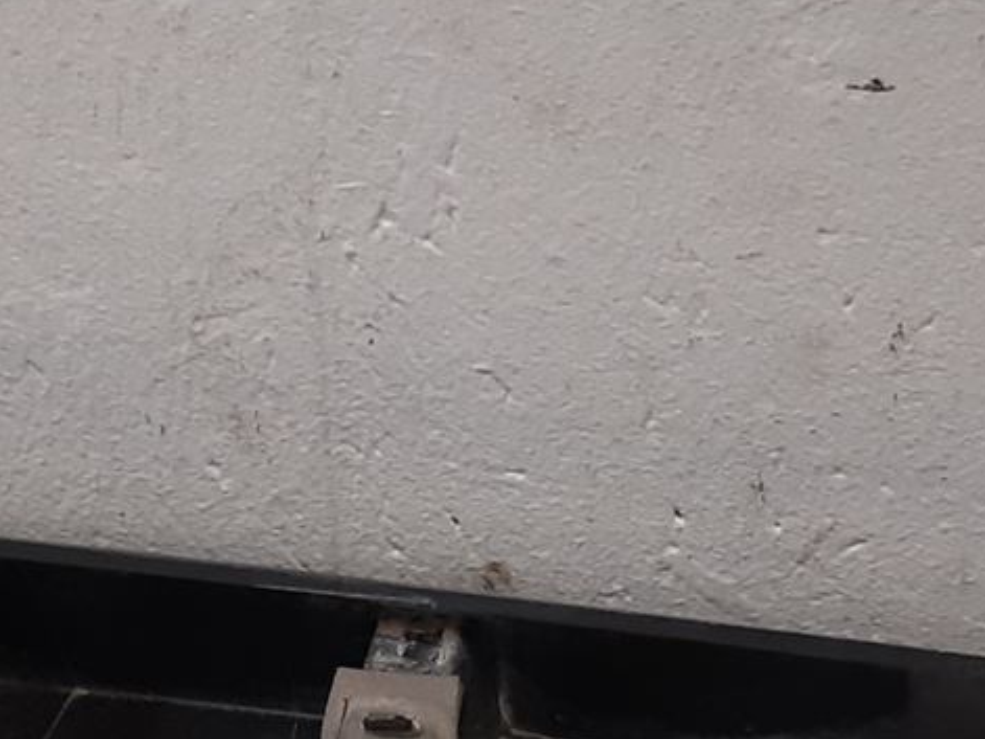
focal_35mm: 113
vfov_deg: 12.8
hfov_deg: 17.4
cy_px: 879
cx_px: 362
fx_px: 3215
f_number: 1.7
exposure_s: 1/50
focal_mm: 3.93
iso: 160
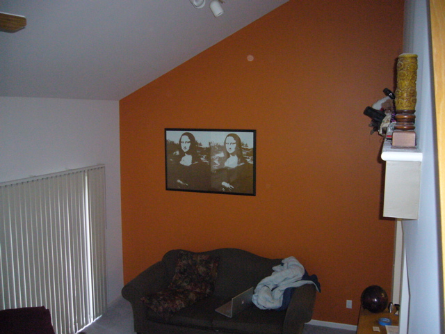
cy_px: 167
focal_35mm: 35
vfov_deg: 40.7
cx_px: 222
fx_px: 450
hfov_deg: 52.6
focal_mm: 5.8
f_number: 2.8
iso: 400
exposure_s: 1/60
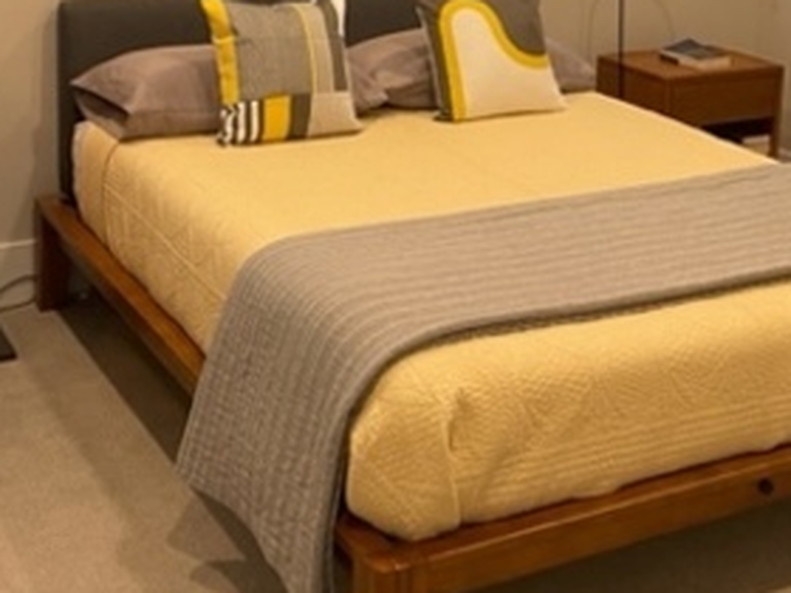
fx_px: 1417
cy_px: 37
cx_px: 428
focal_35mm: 62
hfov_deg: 31.2
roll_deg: -1.8
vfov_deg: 22.9
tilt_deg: -9.6
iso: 100
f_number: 1.6
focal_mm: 4.2
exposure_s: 1/60
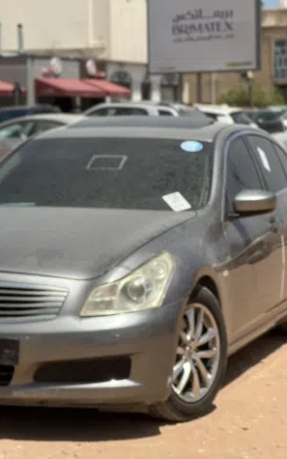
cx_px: 75
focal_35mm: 110
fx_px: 1376
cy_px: 228
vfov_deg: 18.9
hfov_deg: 11.9
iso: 32
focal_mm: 9
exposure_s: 1/752
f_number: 2.8
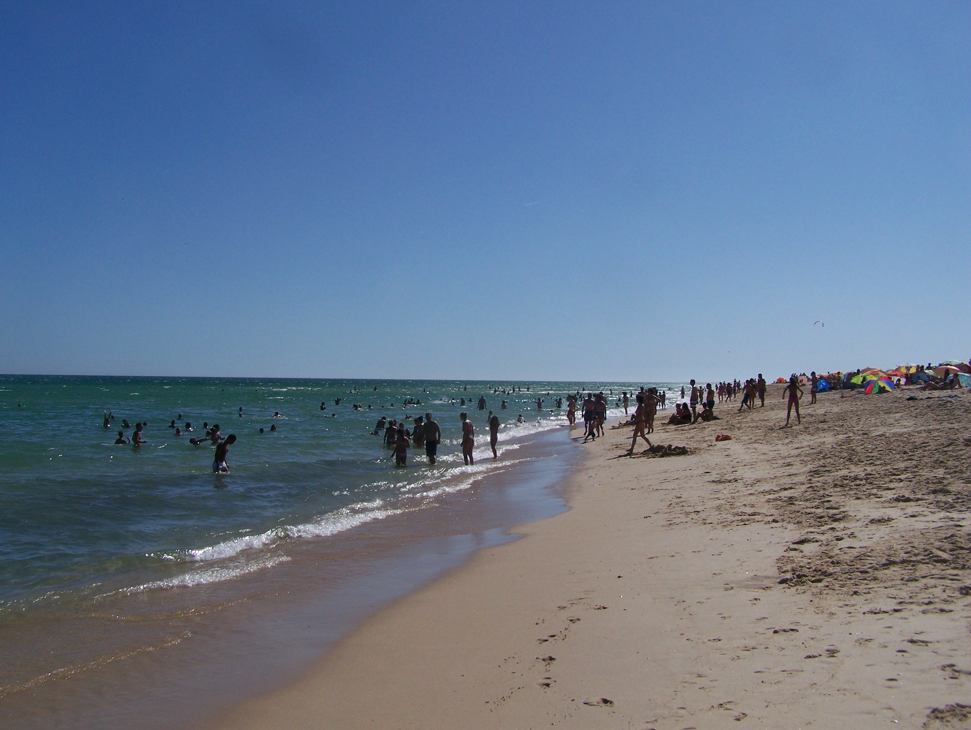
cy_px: 365
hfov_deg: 48.9
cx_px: 486
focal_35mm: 38
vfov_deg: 37.8
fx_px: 1067
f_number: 5.6
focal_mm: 6.3
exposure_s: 1/1600
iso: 80
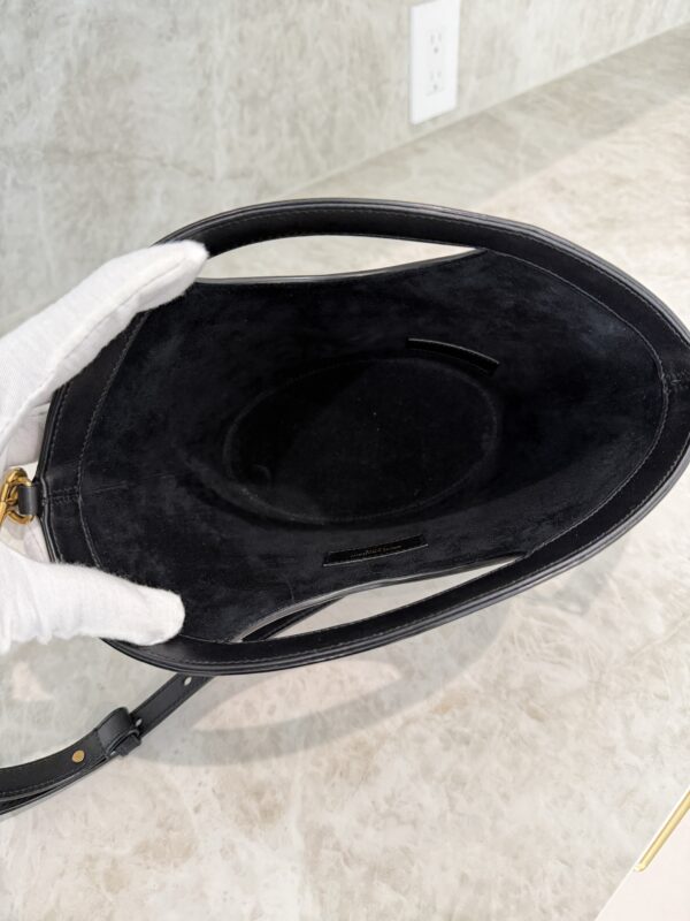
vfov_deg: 71.6
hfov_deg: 56.8
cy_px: 460
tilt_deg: -45.6
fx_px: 638
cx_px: 345
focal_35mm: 24
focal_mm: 6.76
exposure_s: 1/60
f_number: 1.78
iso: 400
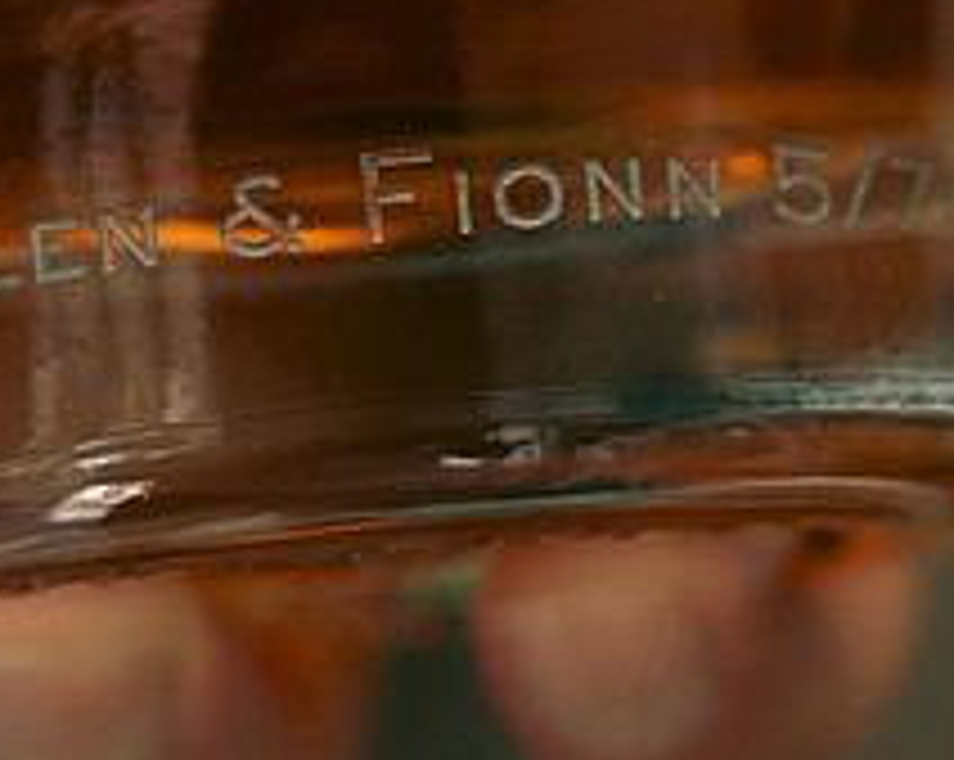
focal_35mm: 144
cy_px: 20
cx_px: 297
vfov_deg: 10.6
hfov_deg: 13.4
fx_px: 4060
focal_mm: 56
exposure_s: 1/250
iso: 2500
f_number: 5.6
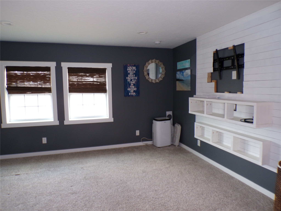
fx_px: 195
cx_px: 140
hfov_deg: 71.6
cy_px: 106
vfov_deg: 56.8
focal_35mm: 24
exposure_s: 1/17
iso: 221
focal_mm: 4.3
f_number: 3
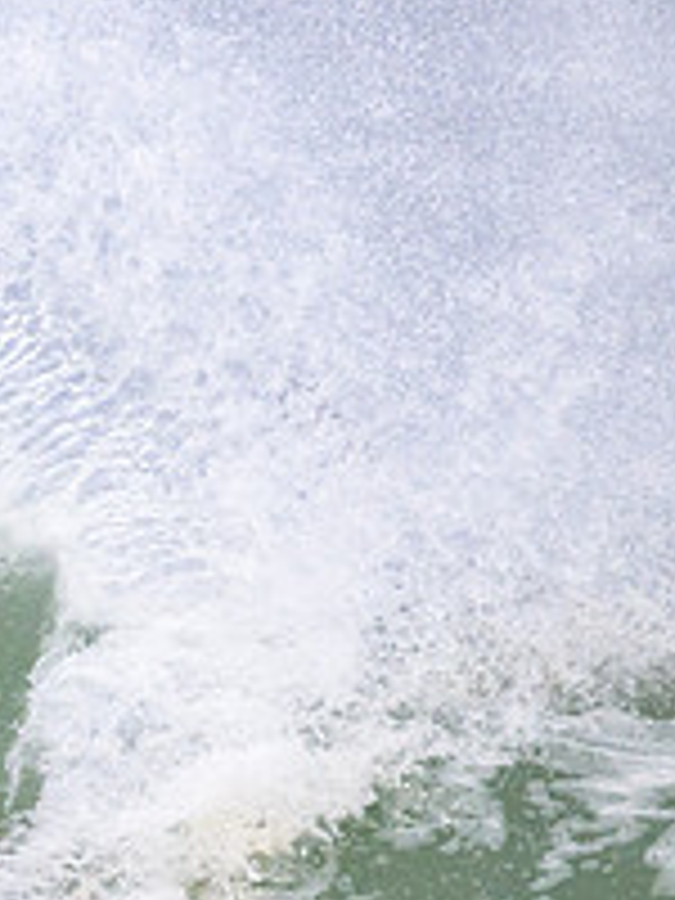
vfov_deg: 1.1
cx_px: -567
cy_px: 772
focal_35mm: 1837
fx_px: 47761
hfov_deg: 0.8
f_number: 11
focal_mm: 660
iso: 2500
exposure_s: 1/2000
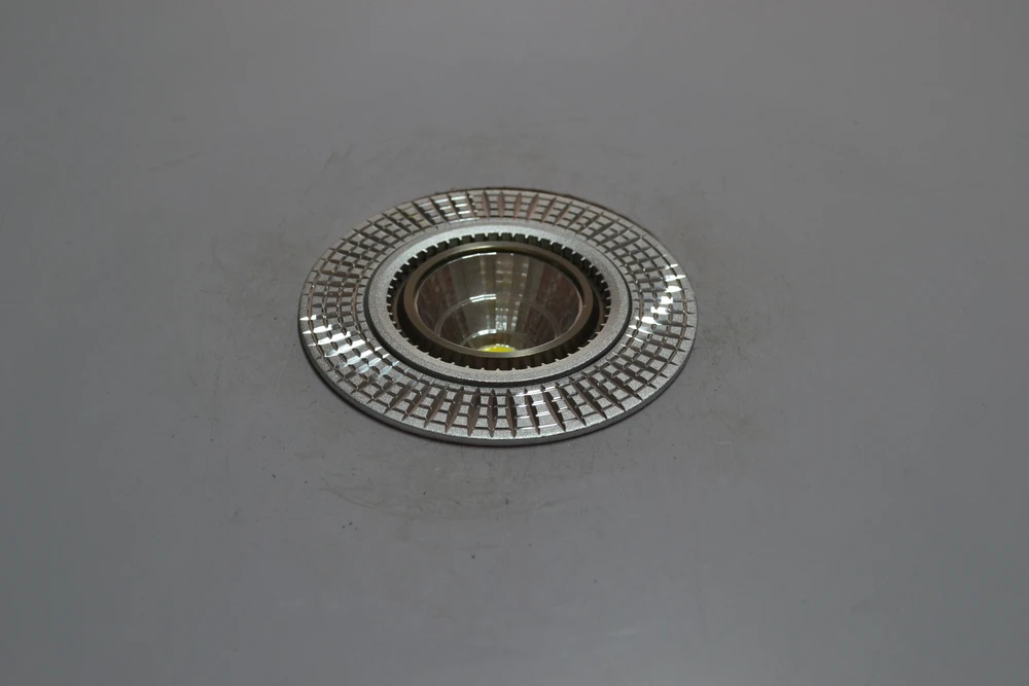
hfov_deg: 49.5
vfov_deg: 34.2
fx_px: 1115
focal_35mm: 39
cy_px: 343
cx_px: 514
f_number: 7.1
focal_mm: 26
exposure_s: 1/25
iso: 400
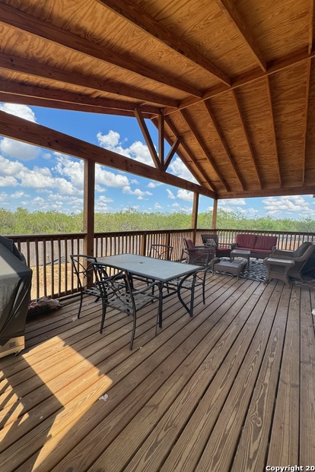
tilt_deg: -3.8
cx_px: 144
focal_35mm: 15
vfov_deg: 100.4
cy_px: 239
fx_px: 197
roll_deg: -1.4
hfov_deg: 77.2
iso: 40
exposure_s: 1/636
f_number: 2.2
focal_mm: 2.22
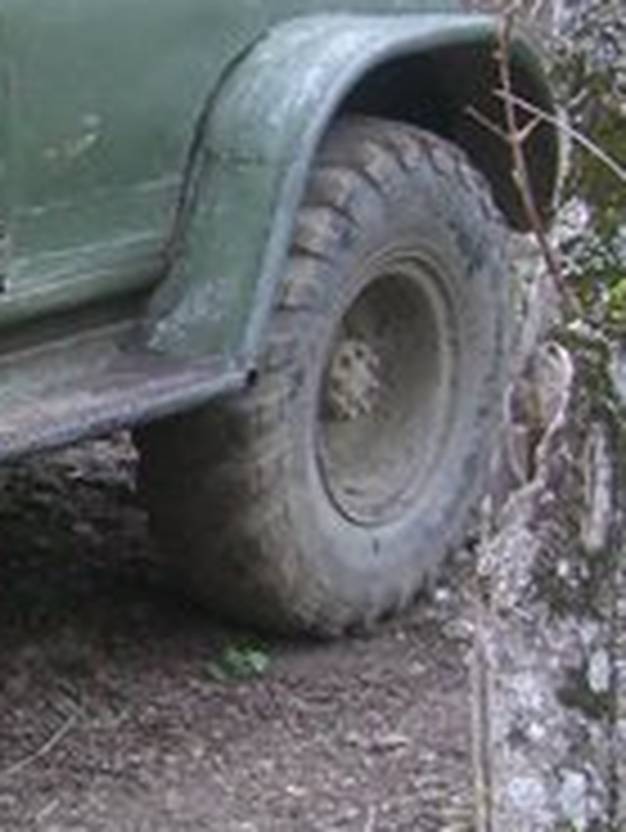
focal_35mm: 123
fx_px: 2962
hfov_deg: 11.1
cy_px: 355
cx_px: -590
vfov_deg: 16.0
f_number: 2.8
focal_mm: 7.9
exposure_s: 1/125
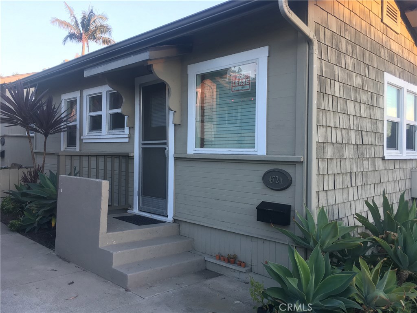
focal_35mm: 29
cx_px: 208
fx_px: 349
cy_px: 156
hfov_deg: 61.7
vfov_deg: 48.2
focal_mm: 4.15
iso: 25
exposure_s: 1/40
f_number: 2.2
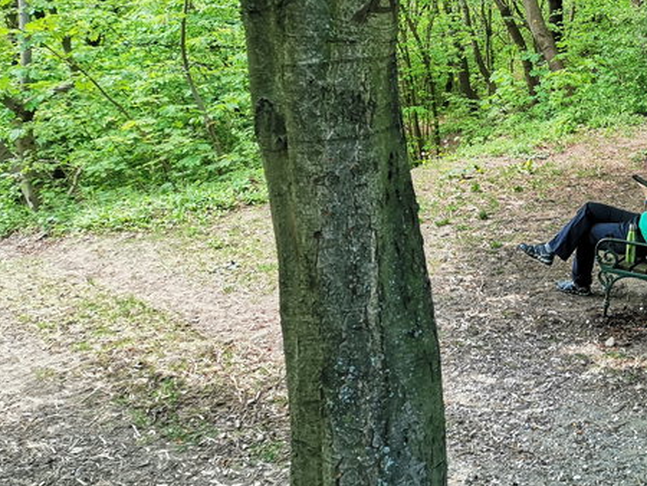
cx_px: 598
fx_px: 972
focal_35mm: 52
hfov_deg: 34.5
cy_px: 80
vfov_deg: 27.4
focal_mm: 4.75
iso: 50
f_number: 1.8
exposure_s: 1/171
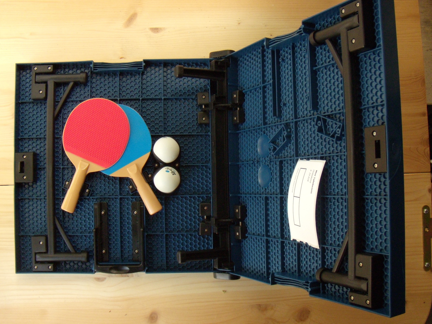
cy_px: 163
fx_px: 462
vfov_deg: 38.7
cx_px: 219
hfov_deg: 50.1
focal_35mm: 37
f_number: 3.6
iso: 250
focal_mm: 6.4
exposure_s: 1/60
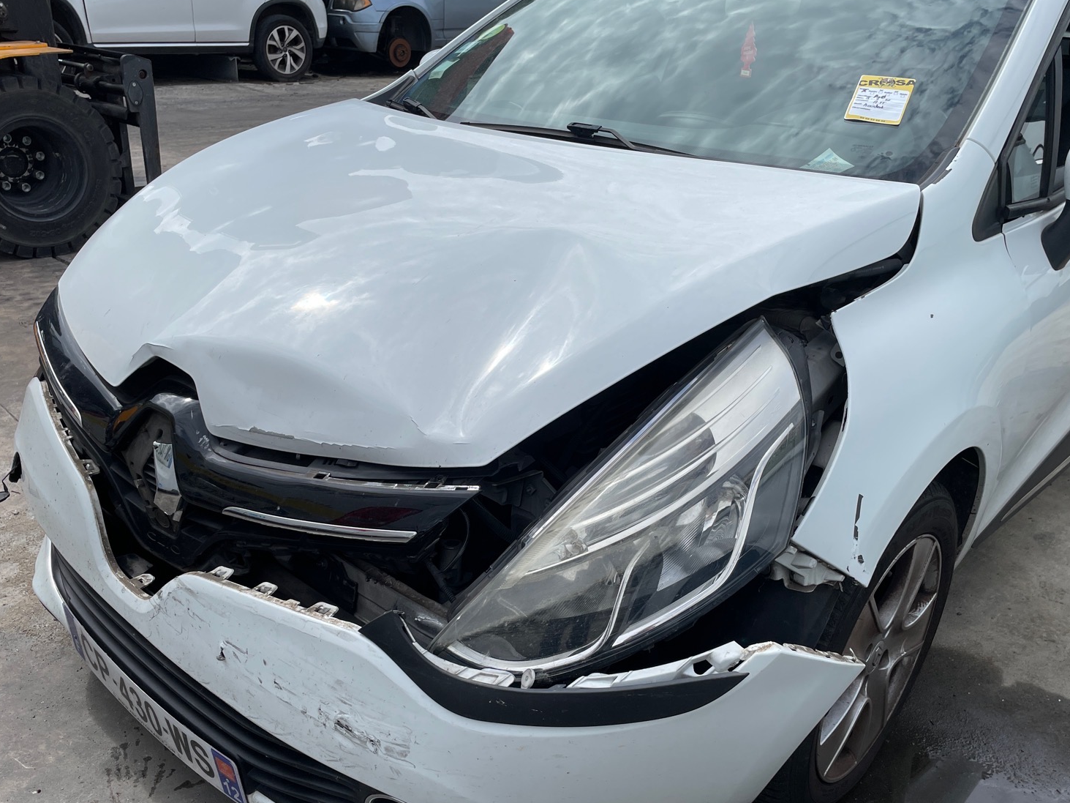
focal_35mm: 32
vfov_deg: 44.0
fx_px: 989
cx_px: 532
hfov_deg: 56.8
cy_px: 460
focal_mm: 4.2
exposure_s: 1/4132
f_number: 1.6
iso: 32
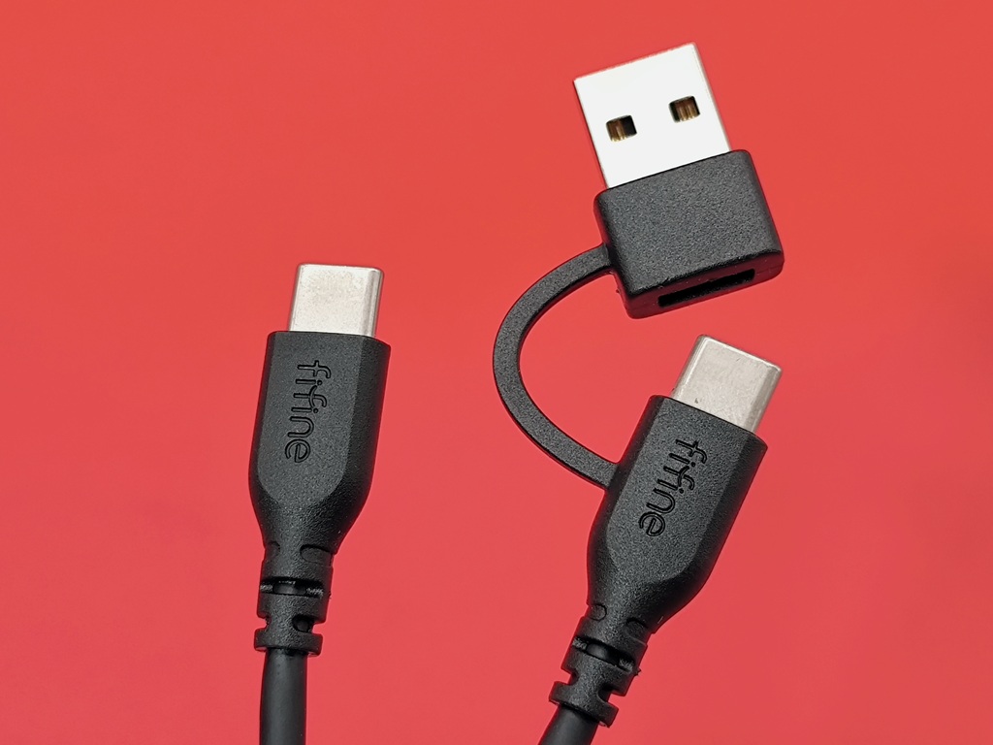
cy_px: 372
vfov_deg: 21.0
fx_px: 2008
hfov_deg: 27.8
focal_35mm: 70
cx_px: 496
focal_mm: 6.14
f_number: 1.65
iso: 640
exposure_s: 1/100
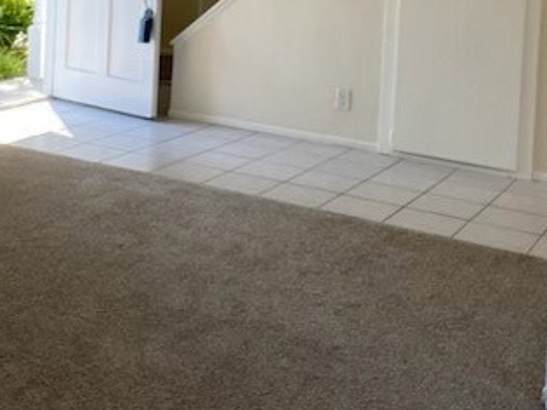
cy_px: -56
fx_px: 964
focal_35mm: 61
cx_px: 214
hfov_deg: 31.6
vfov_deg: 22.5
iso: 80
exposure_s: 1/60
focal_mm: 2.71
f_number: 2.2
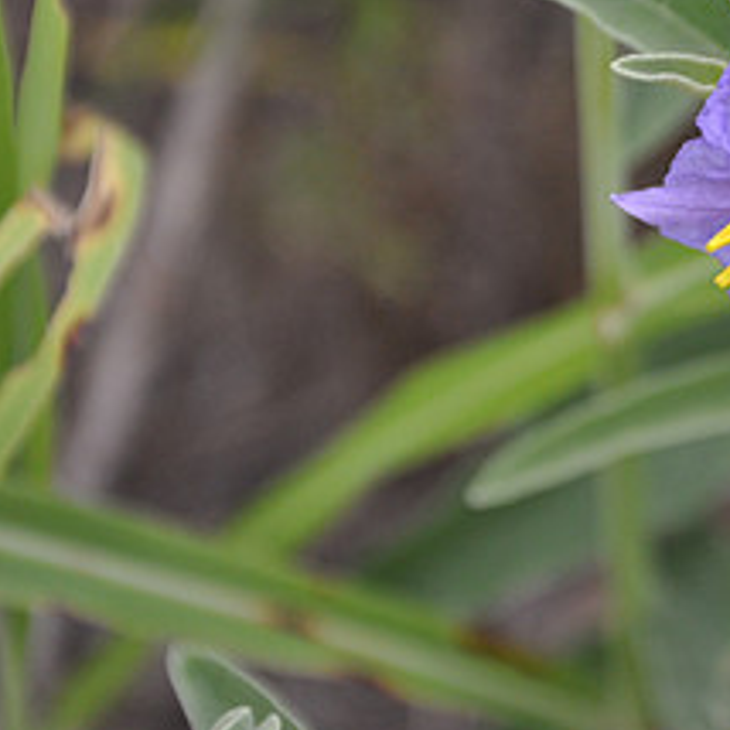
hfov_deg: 7.2
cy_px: 210
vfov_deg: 7.2
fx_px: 5774
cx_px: 877
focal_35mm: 242
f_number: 5.3
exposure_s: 1/60
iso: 500
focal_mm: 70
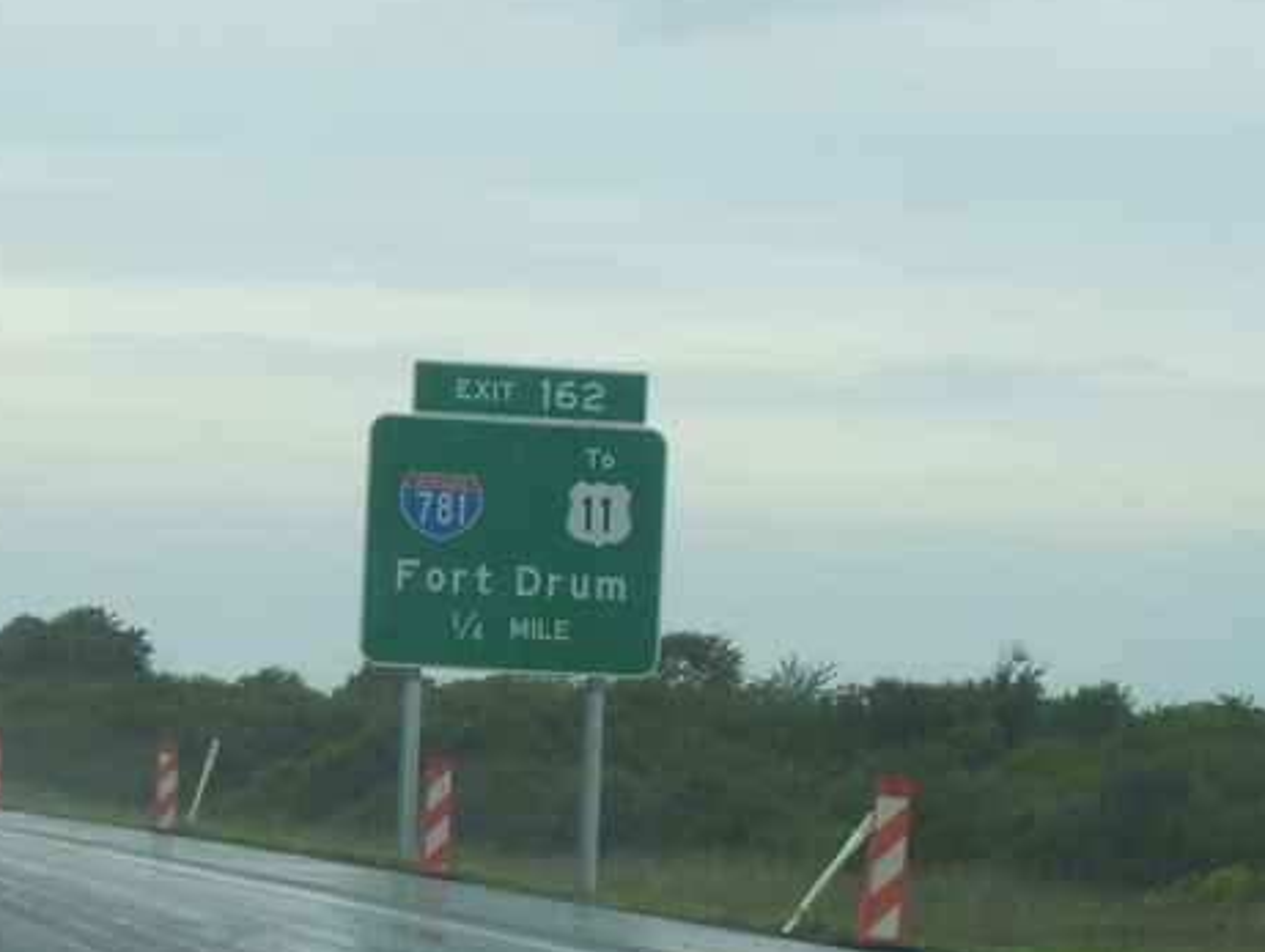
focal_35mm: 151
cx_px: 310
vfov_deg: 9.8
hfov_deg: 13.0
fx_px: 5525
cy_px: 543
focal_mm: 14.3
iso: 80
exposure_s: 1/500
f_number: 4.3
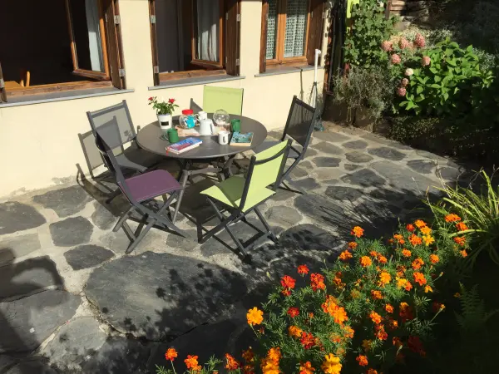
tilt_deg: -24.5
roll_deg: -1.4
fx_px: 418
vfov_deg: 48.2
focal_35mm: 29
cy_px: 187
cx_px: 250
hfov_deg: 61.7
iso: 32
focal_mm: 4.15
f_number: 2.2
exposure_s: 1/3049
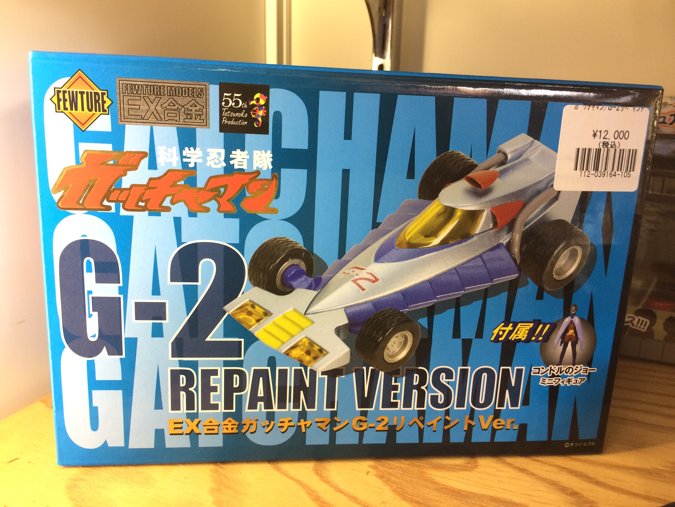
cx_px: 338
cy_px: 254
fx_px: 565
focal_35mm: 29
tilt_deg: -12.5
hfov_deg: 61.7
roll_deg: -2.3
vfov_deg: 48.2
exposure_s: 1/33
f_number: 2.2
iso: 40
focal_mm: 4.15
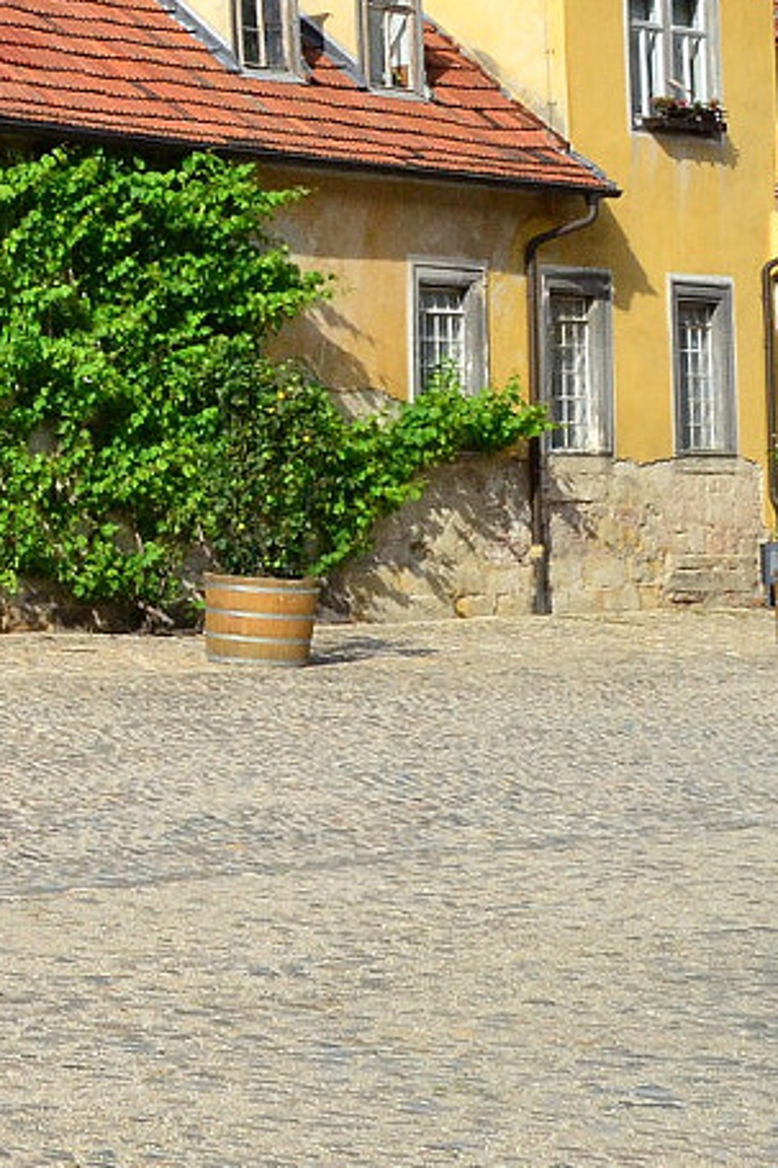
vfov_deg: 17.5
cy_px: 223
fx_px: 3763
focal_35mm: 116
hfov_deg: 10.2
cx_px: -1102
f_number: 7.1
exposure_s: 1/1600
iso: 800
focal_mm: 22
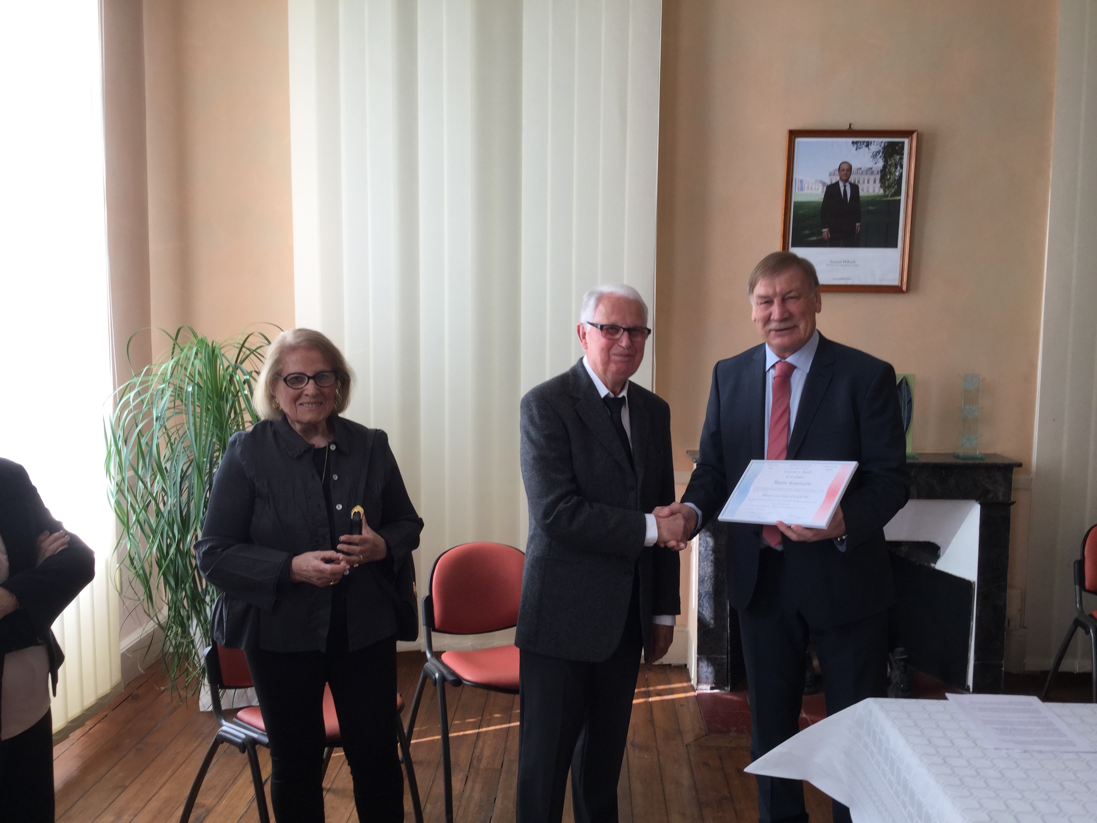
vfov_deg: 45.4
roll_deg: -0.2
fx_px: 982
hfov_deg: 58.4
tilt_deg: -5.1
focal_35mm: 31
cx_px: 548
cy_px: 412
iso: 25
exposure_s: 1/50
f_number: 2.4
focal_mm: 3.3
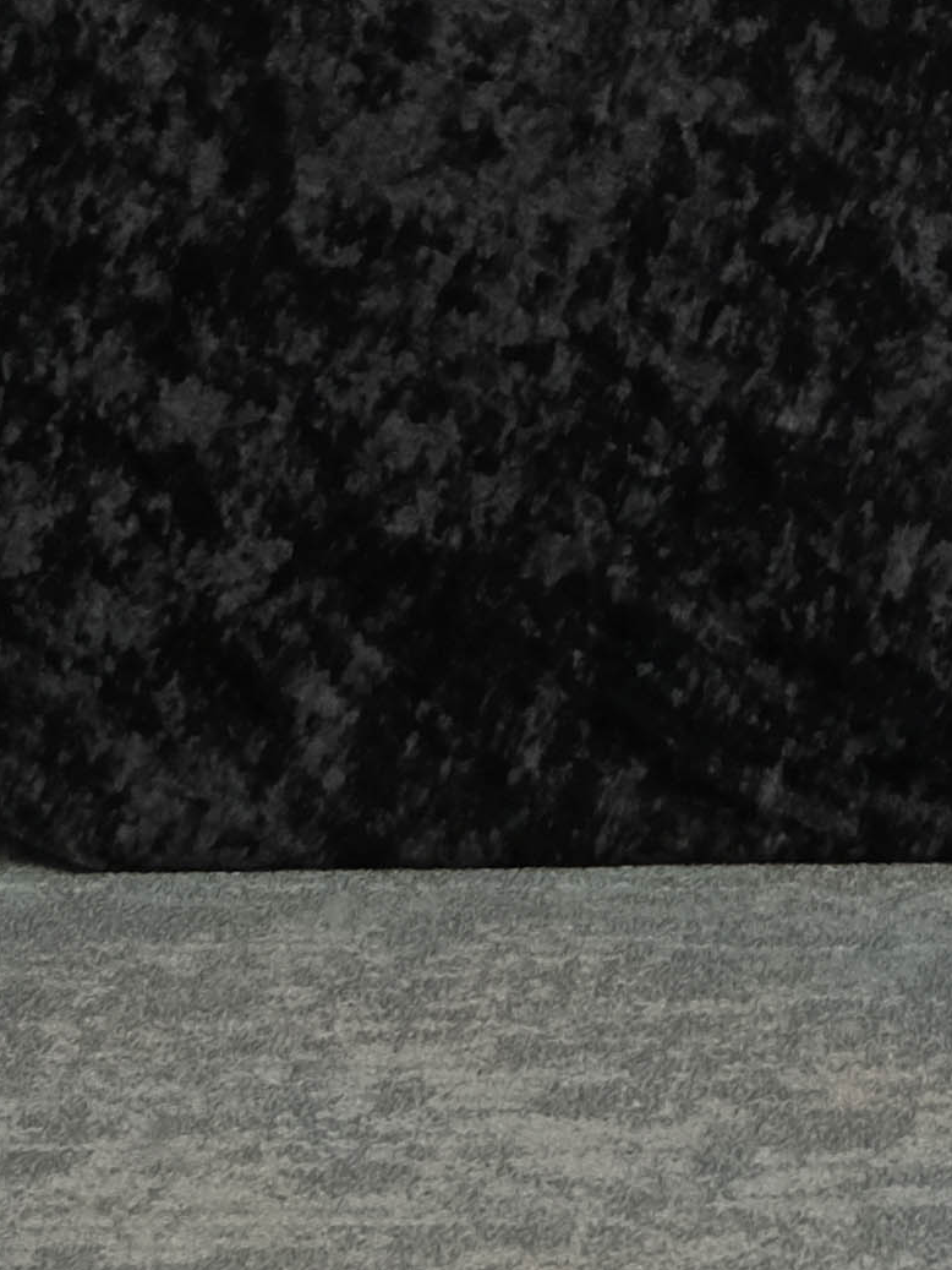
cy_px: -1106
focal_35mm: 214
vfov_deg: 8.8
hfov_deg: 6.8
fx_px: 7846
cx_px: 1405
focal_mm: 24.7
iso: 1600
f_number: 4
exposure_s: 1/100
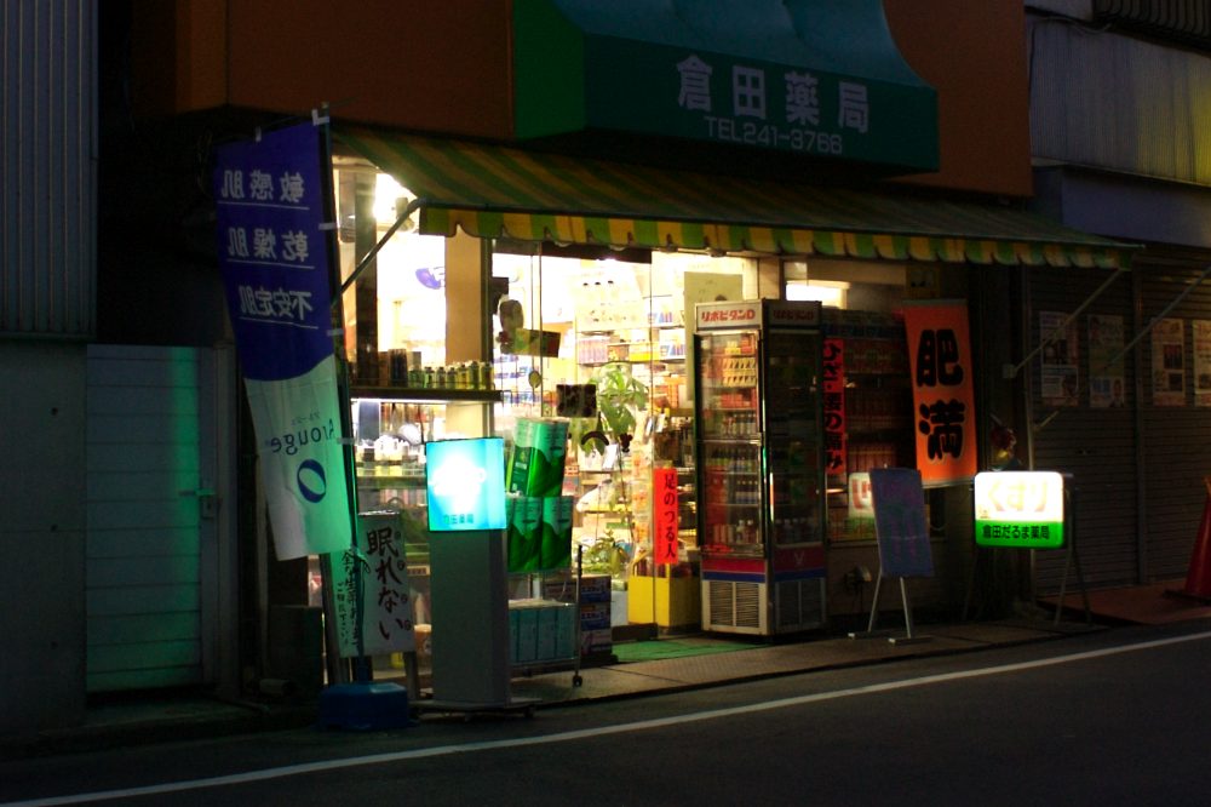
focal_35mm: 27
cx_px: 606
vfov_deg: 47.9
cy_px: 404
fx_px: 908
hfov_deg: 67.4
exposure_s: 1/15
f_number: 3.5
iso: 400
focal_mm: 18
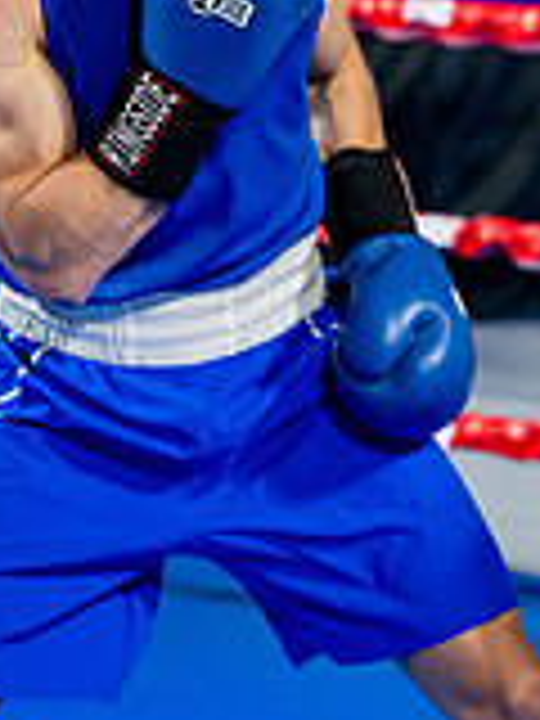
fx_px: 4576
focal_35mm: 220
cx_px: 922
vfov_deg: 9.0
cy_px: 182
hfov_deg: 6.6
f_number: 2
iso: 2500
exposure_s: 1/640
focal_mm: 63
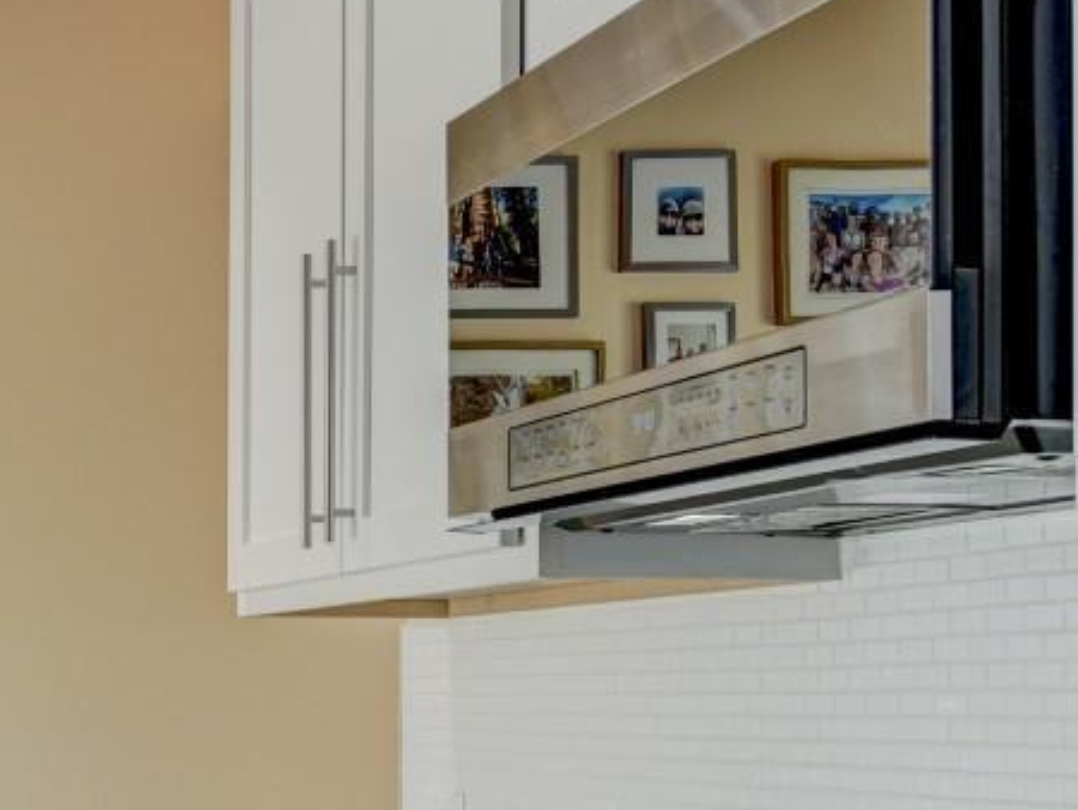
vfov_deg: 17.8
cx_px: -429
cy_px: 709
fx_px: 2555
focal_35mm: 82
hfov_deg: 21.0
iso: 400
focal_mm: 24
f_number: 8
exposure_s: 1/30
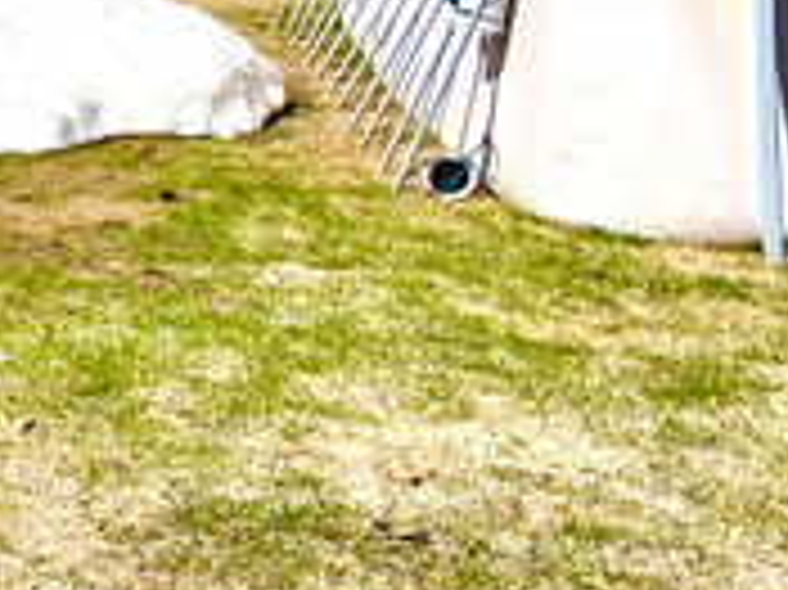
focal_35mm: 95
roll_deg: -0.3
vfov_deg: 15.3
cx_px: -581
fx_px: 2161
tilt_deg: -3.3
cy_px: 0
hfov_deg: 17.3
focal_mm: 4.25
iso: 32
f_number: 1.8
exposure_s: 1/4808
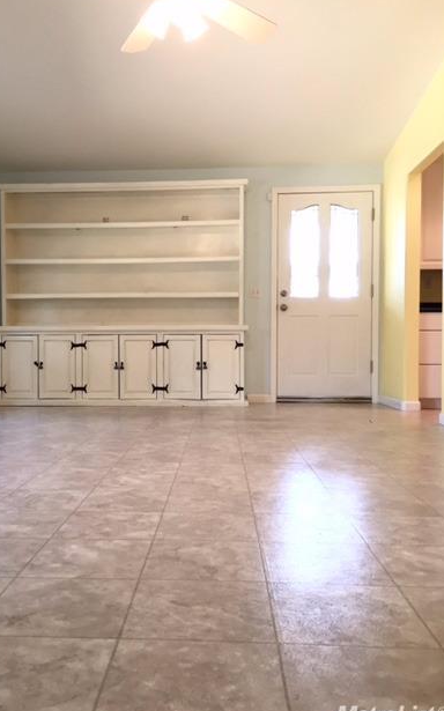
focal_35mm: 32
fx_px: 620
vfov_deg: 59.7
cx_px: 173
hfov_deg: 39.2
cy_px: 358
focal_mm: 4.15
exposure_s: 1/30
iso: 32
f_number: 2.2
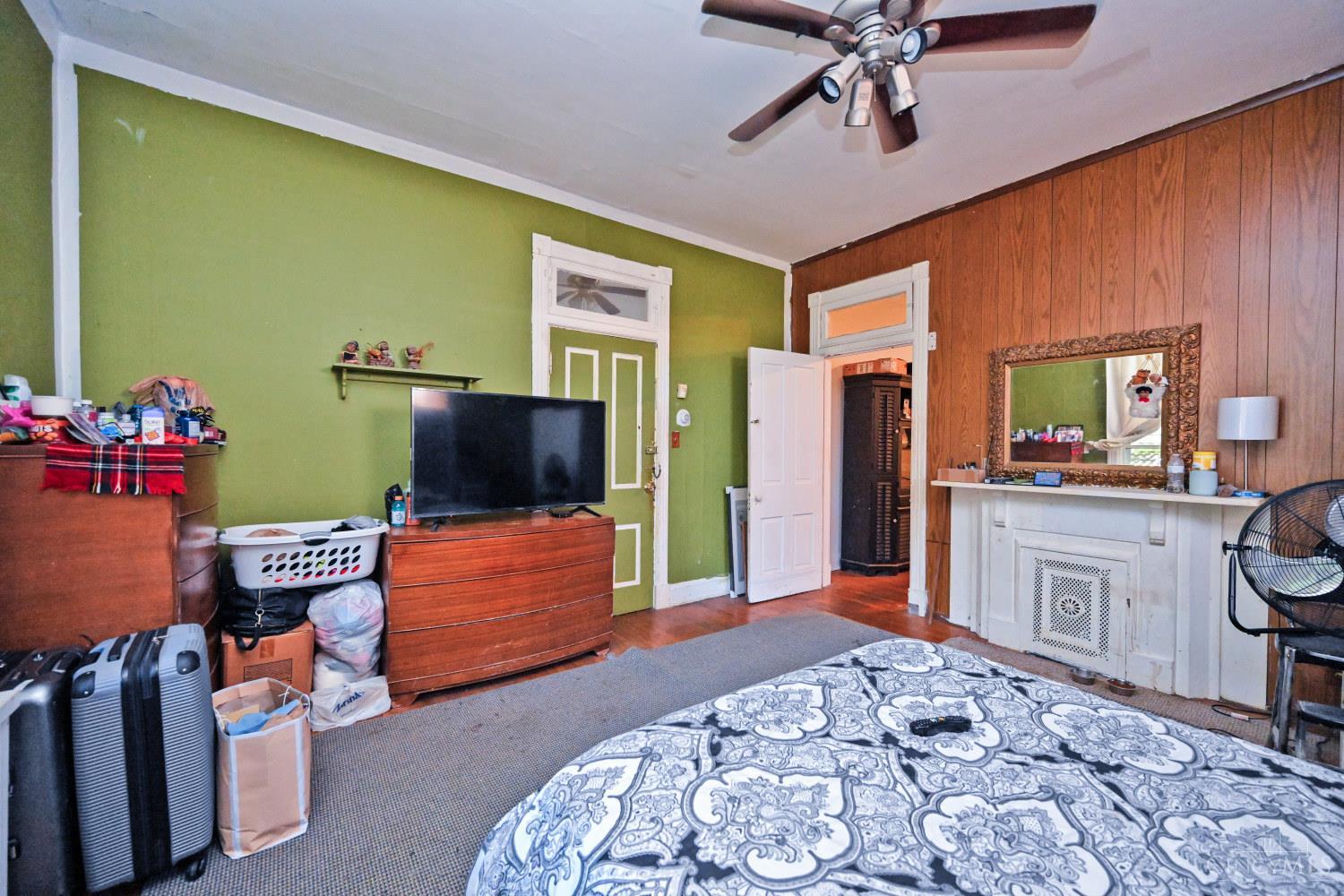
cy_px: 448
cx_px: 672
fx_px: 523
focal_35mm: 14
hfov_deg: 104.3
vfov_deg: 81.2
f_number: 4
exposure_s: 1/60
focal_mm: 14
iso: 5600
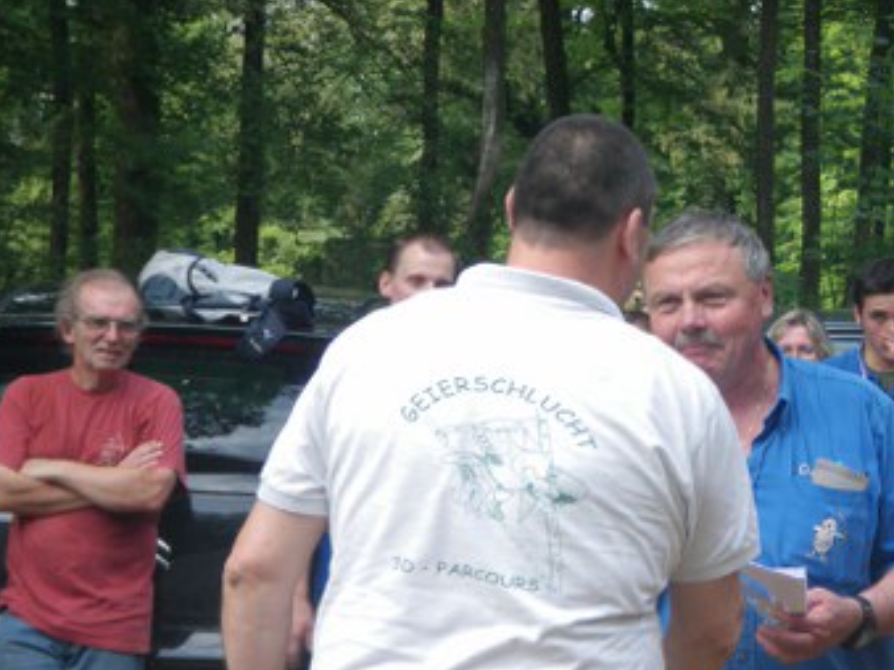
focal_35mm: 117
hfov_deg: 16.7
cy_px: 448
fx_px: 3021
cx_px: 683
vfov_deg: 12.6
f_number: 4.6
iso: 64
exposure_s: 1/80
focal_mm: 11.1
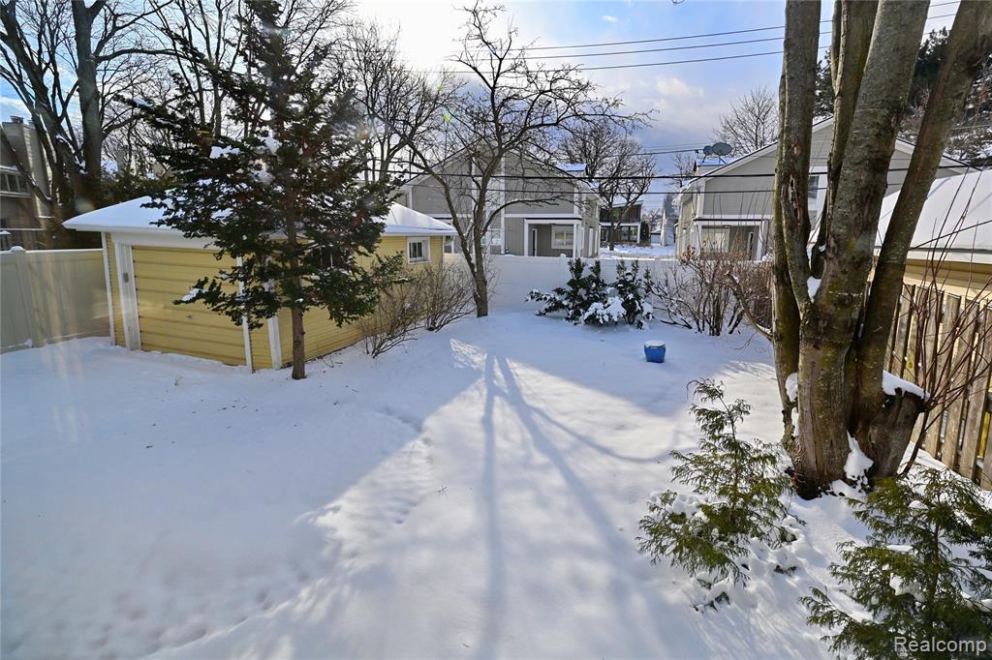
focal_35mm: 14
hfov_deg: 104.3
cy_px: 330
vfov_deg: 81.2
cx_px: 496
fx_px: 386
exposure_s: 1/640
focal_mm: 14
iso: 320
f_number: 10
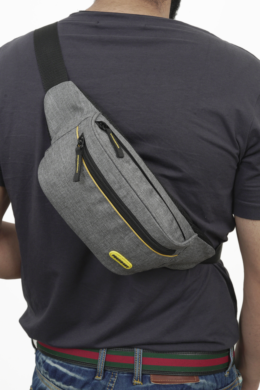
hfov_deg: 27.0
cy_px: 195
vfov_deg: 39.6
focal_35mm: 50
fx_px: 542
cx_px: 130
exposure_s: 1/160
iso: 800
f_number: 14
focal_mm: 50
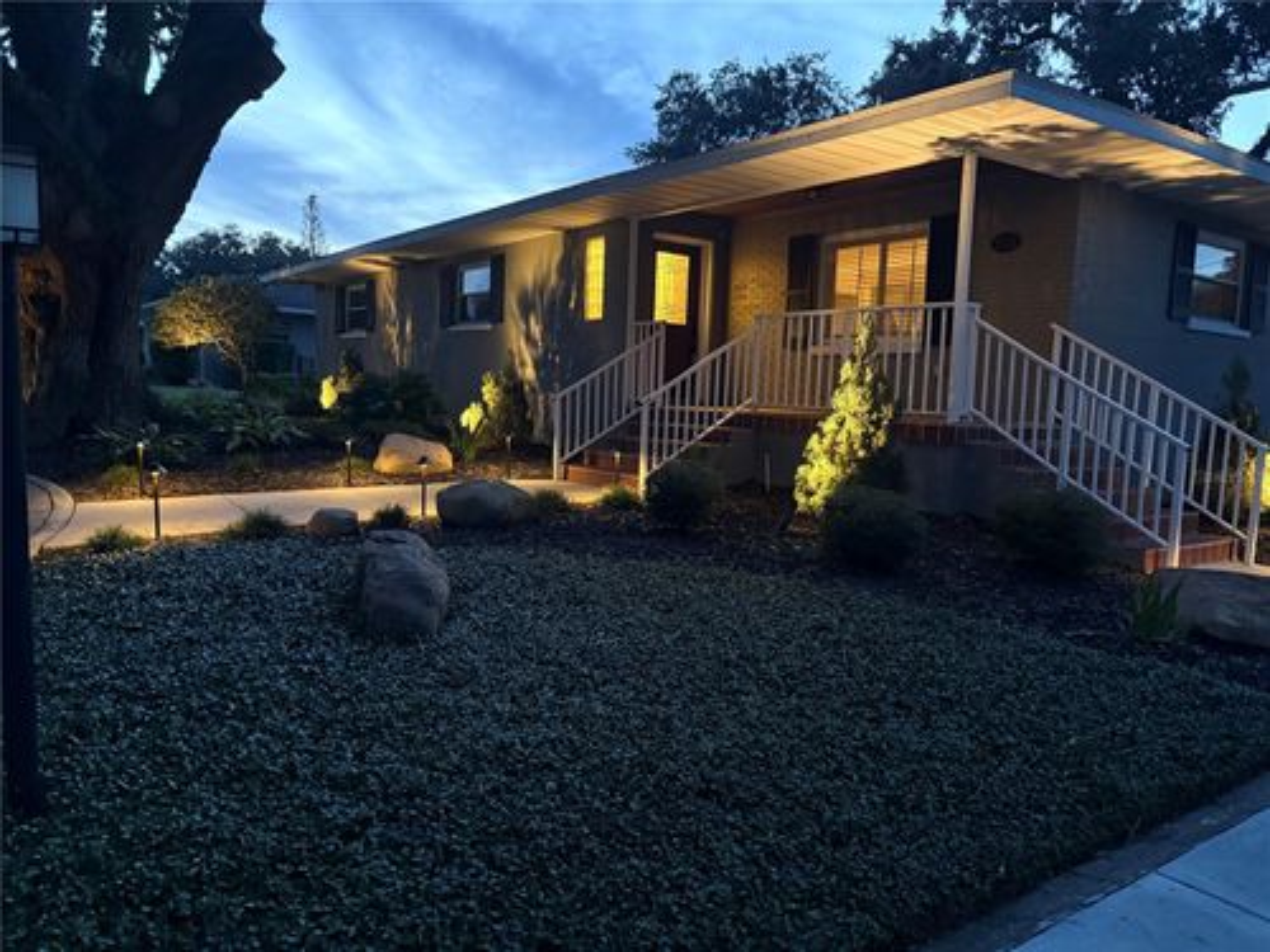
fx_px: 954
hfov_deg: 67.3
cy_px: 476
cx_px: 635
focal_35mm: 26
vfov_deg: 53.1
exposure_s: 1/30
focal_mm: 5.96
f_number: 1.6
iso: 800
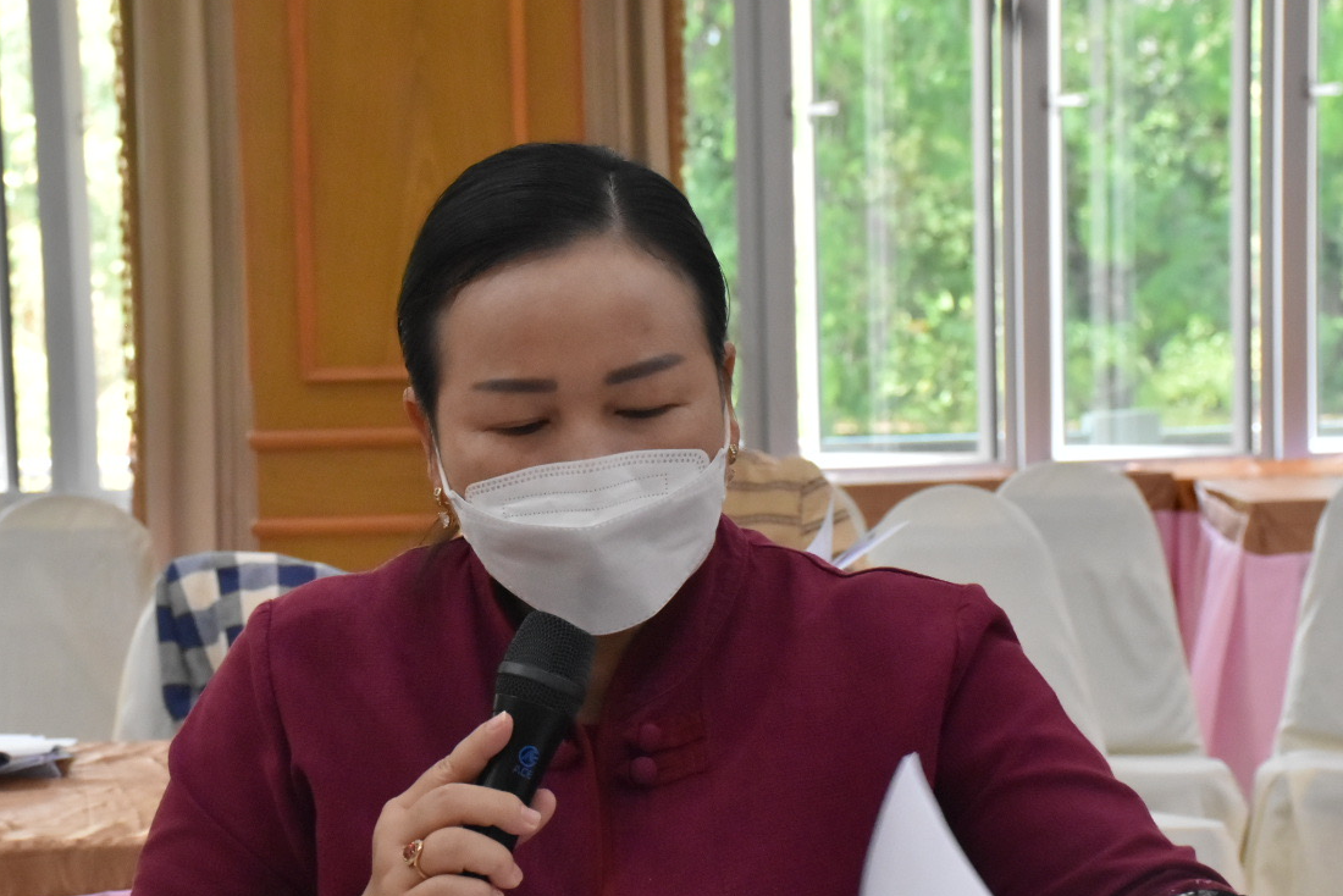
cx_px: 593
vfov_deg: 12.9
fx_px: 3955
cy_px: 602
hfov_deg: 19.3
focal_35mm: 106
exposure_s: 1/200
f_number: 7.1
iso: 2500
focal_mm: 48
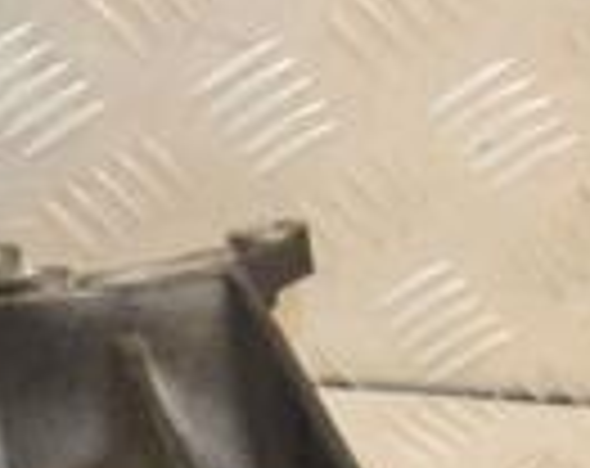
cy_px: 562
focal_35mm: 194
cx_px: -383
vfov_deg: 7.9
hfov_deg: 9.6
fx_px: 3378
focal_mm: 30
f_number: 6.3
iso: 1600
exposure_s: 1/200
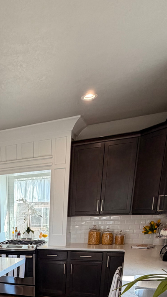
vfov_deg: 49.1
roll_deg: +2.1
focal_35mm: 33
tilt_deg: -17.2
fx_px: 260
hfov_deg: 32.2
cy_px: 294
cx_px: -8
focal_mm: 2.22
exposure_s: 1/120
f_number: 2.2
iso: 125
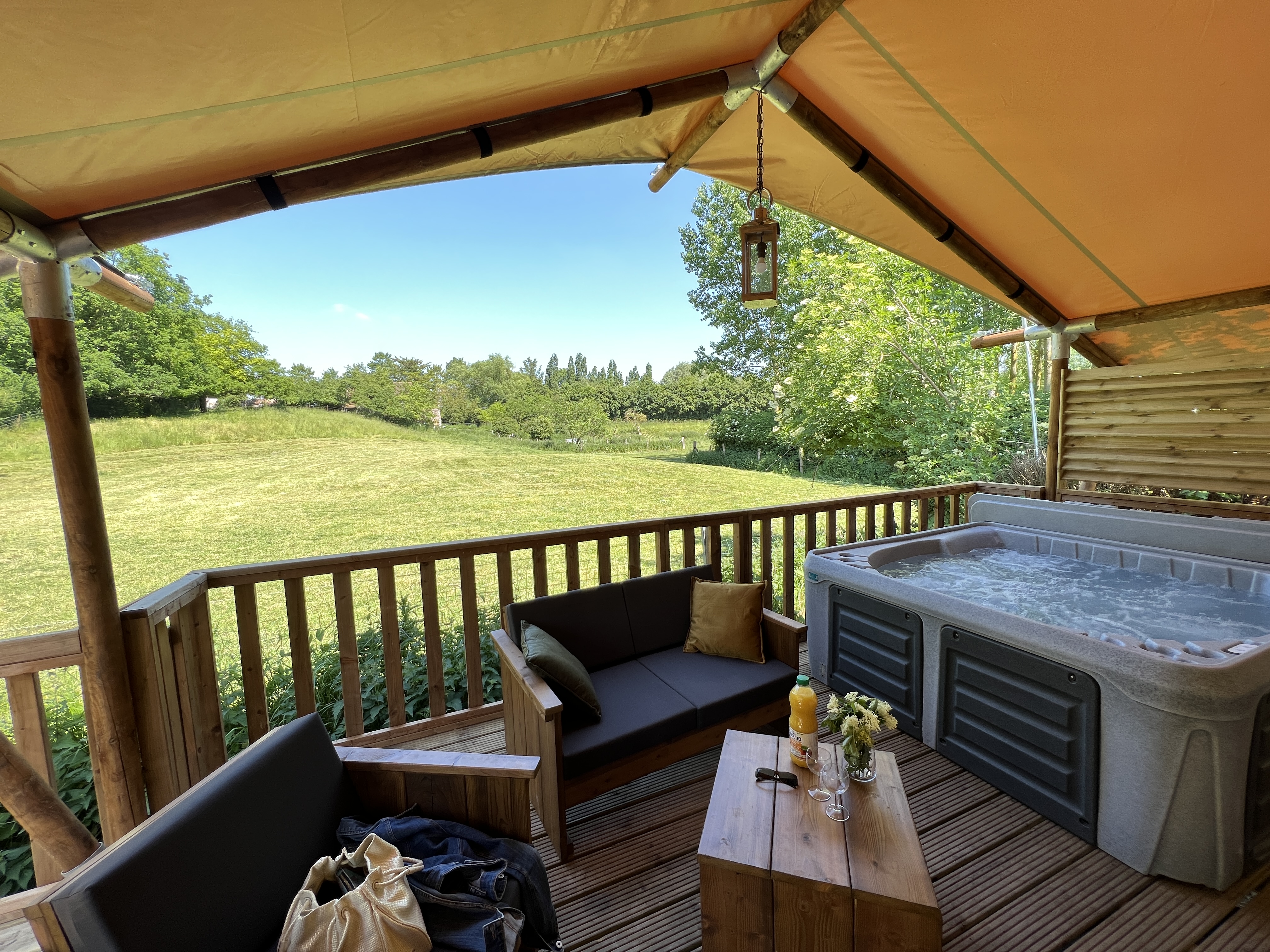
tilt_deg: -5.4
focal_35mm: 13
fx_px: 477
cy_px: 476
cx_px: 635
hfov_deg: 106.2
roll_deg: +2.4
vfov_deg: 89.9
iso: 32
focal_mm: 1.57
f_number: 1.8
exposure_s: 1/161
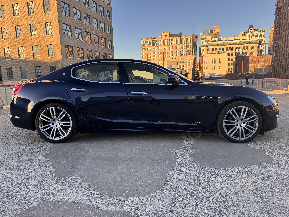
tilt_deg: -10.4
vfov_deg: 56.8
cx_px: 144
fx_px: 200
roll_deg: +0.4
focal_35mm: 24
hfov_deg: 71.6
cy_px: 108
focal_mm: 6.76
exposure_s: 1/792
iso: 80
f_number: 1.78
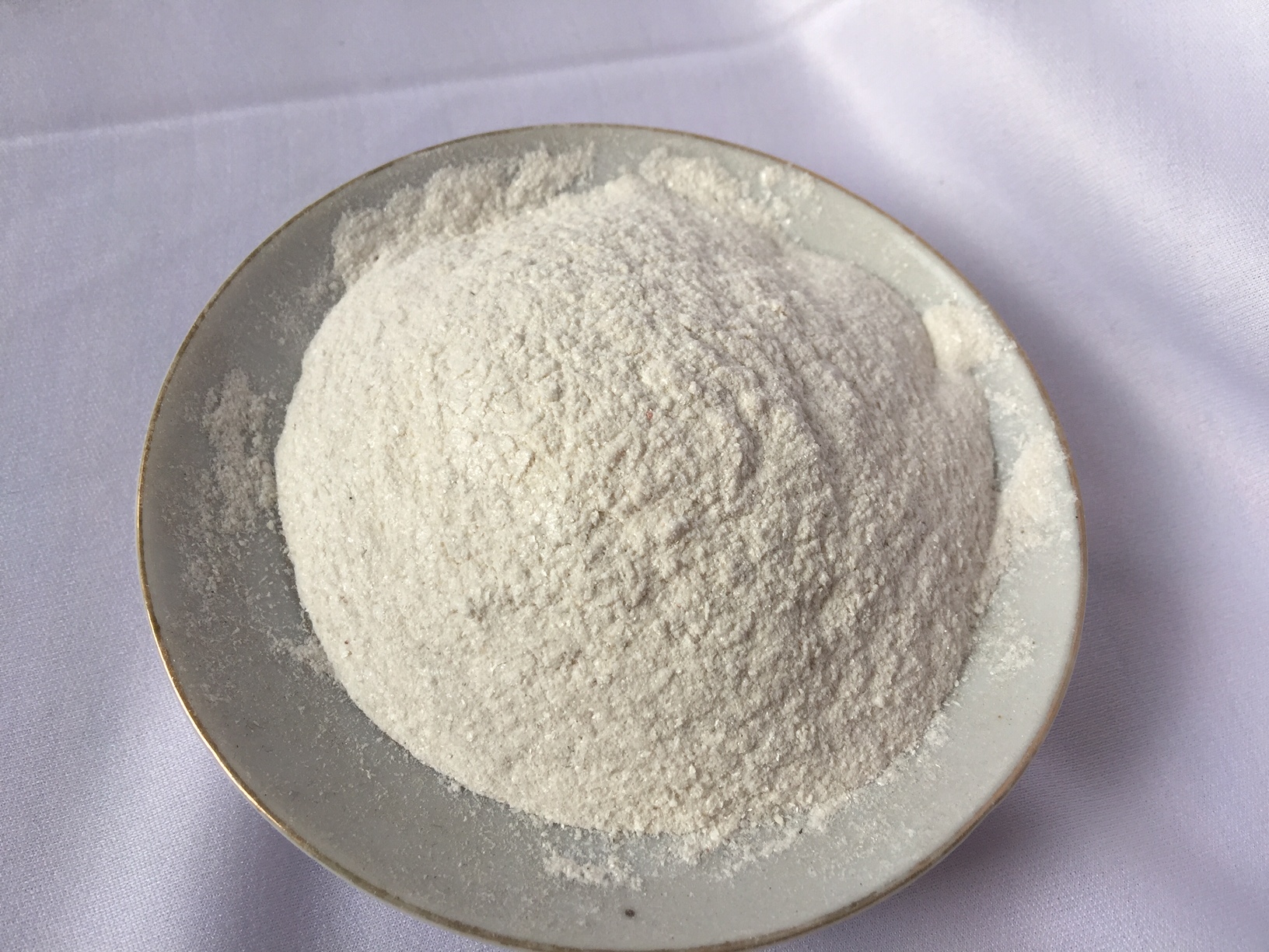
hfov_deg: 61.7
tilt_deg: -59.8
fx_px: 1063
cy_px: 476
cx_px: 634
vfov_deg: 48.2
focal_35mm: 29
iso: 32
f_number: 2.2
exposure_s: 1/50
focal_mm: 4.15
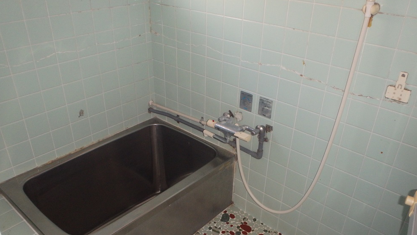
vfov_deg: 37.6
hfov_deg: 62.6
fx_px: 343
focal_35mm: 31
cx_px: 210
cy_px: 144
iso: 400
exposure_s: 1/30
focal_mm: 5
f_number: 3.9
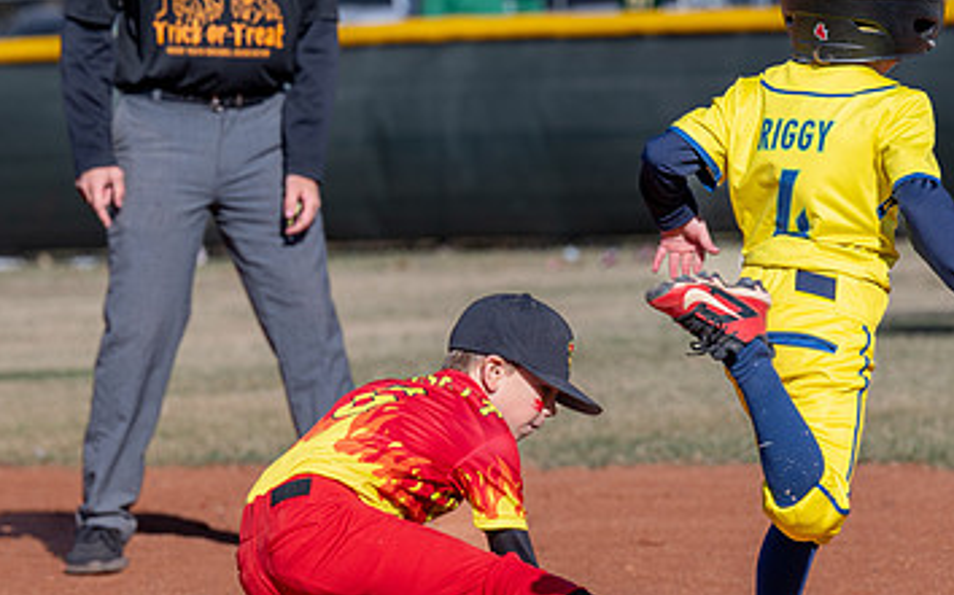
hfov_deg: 6.8
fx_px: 8005
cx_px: 364
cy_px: 460
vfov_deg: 4.3
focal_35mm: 308
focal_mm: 155
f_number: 5.6
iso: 180
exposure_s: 1/1000
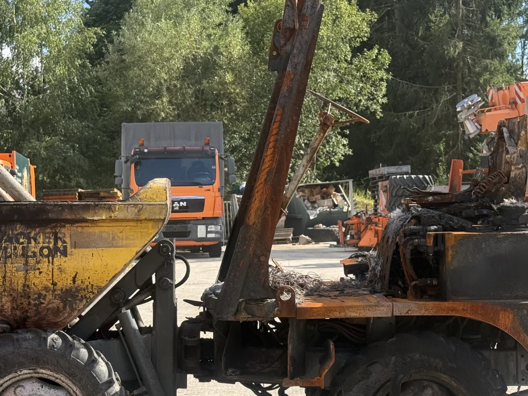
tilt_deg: +1.3
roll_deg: +2.6
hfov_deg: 24.4
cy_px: 207
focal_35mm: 80
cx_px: 208
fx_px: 1220
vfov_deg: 18.4
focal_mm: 6.76
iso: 80
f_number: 1.78
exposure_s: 1/2033
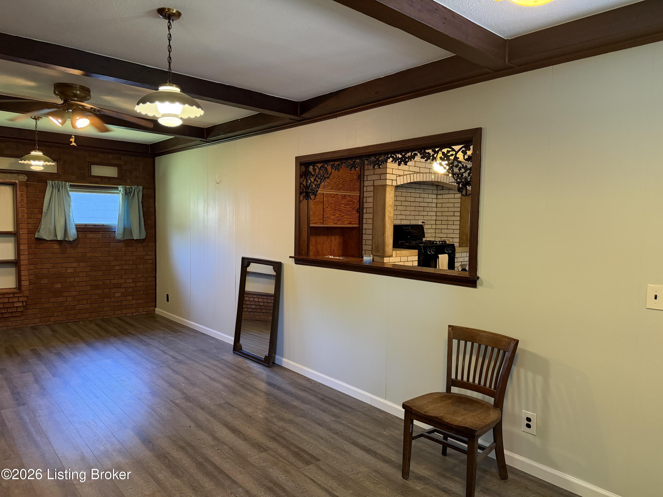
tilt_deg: -3.4
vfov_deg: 56.8
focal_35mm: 24
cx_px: 332
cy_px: 248
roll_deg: -0.5
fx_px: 460
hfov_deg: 71.6
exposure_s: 1/60
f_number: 1.78
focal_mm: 6.76
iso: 400
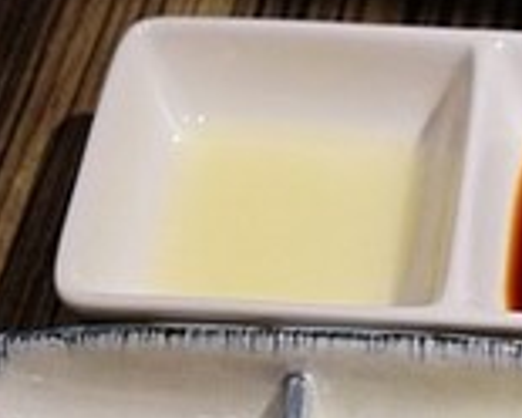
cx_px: 492
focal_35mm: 109
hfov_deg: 17.3
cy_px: 620
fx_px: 1684
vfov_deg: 13.4
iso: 640
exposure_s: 1/60
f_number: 4
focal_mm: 20
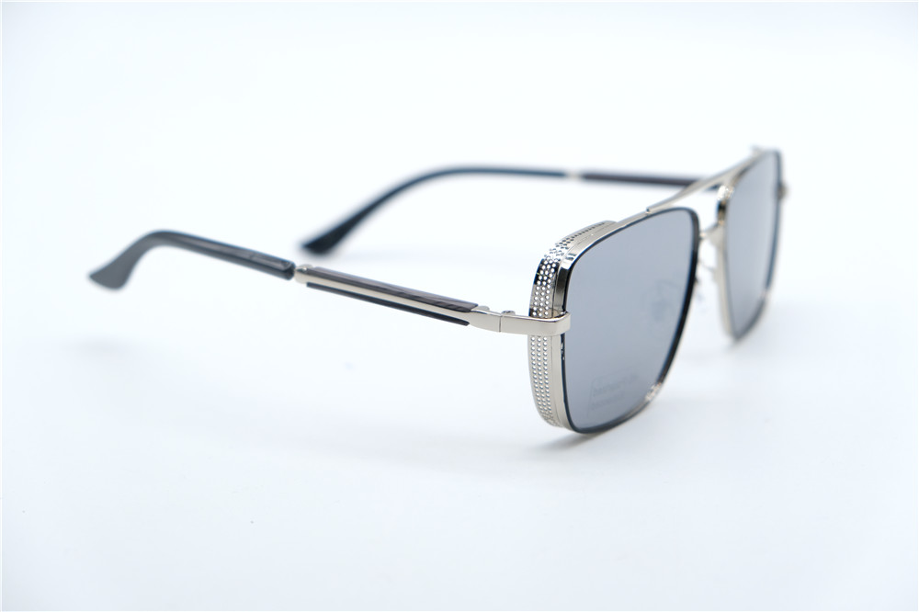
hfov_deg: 27.7
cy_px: 306
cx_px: 460
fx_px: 1863
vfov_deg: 18.7
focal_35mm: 73
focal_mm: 48.4
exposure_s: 1/1000
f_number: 4
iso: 500
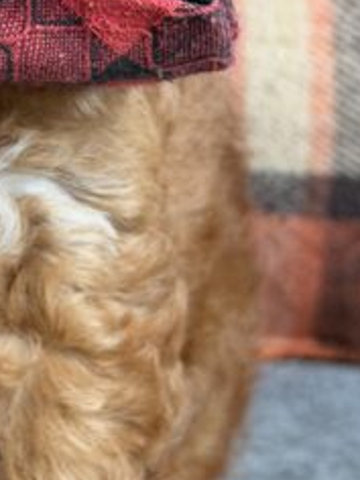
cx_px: -87
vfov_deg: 9.4
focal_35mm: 208
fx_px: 2884
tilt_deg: -10.9
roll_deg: +0.5
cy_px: -16
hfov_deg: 7.1
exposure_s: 1/60
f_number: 1.78
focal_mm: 6.76
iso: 200
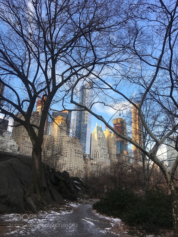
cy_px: 118
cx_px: 89
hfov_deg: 48.2
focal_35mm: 29
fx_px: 199
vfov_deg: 61.7
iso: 25
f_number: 2.2
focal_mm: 4.15
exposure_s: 1/267
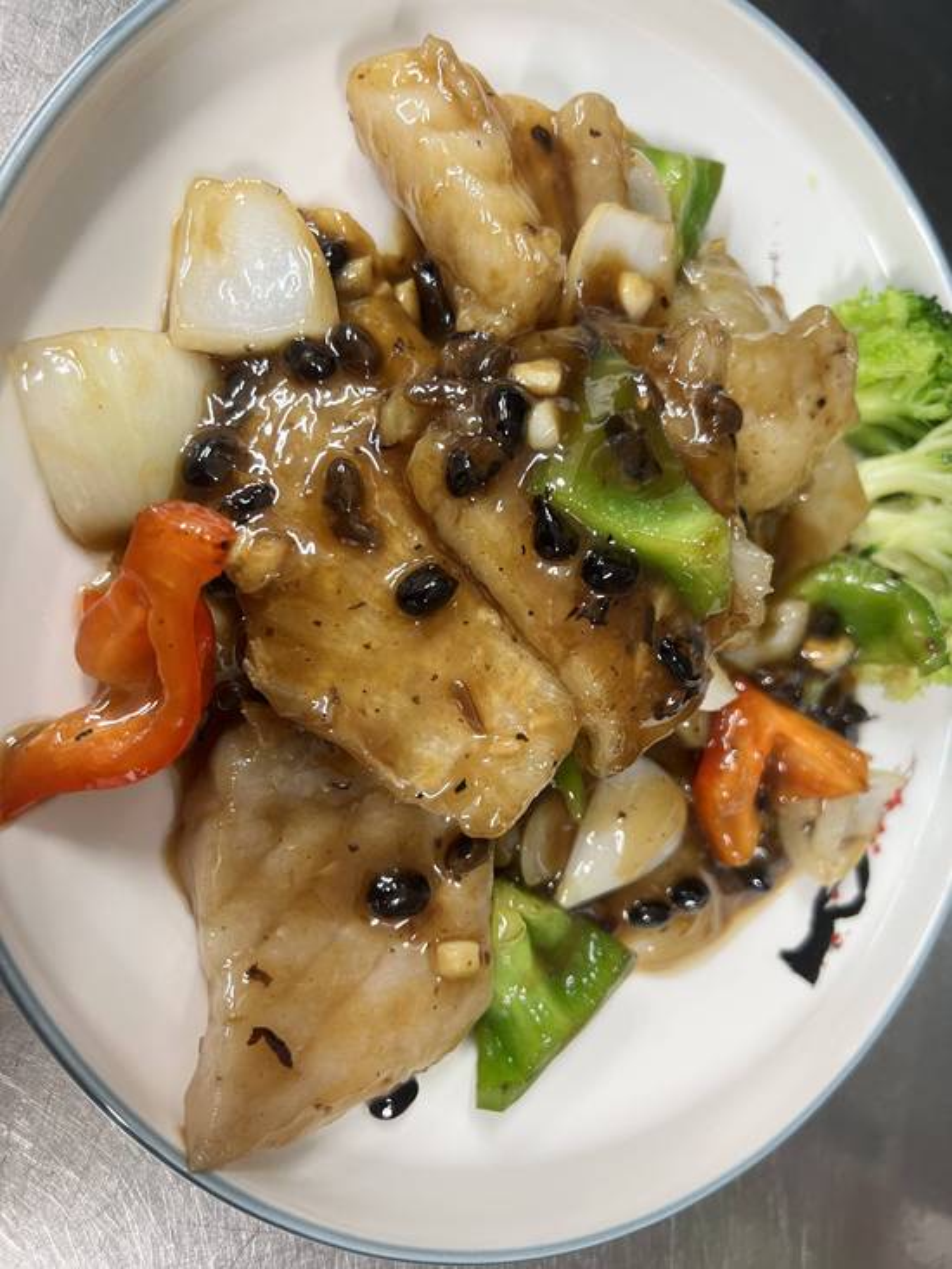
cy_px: 634
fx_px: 953
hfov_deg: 53.1
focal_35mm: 26
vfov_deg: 67.3
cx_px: 476
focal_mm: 5.7
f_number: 1.5
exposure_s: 1/50
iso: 125
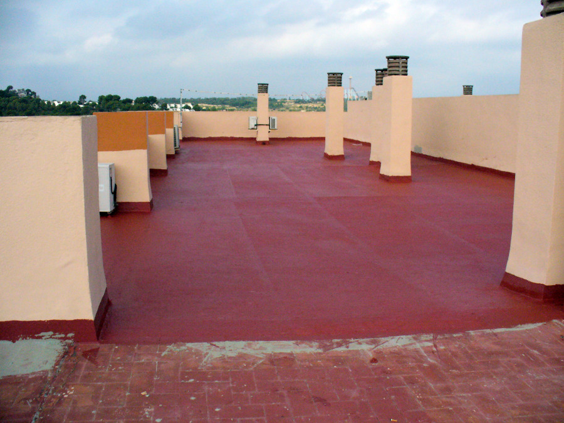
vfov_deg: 38.7
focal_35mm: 37
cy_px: 212
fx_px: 603
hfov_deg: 50.1
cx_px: 282
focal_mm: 6.1
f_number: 5.6
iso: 400
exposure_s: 1/1600
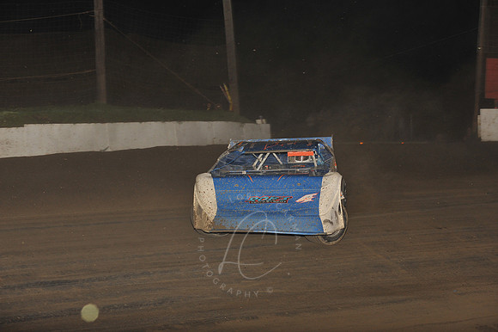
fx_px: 1382
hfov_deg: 20.4
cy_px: 166
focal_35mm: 100
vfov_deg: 13.7
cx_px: 249
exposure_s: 1/320
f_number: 6.3
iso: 1000
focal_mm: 100
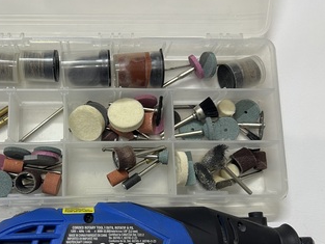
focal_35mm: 38
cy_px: 148
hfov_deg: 48.1
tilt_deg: -81.7
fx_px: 357
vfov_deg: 37.6
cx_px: 106
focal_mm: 5.7
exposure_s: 1/60
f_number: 1.5
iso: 100
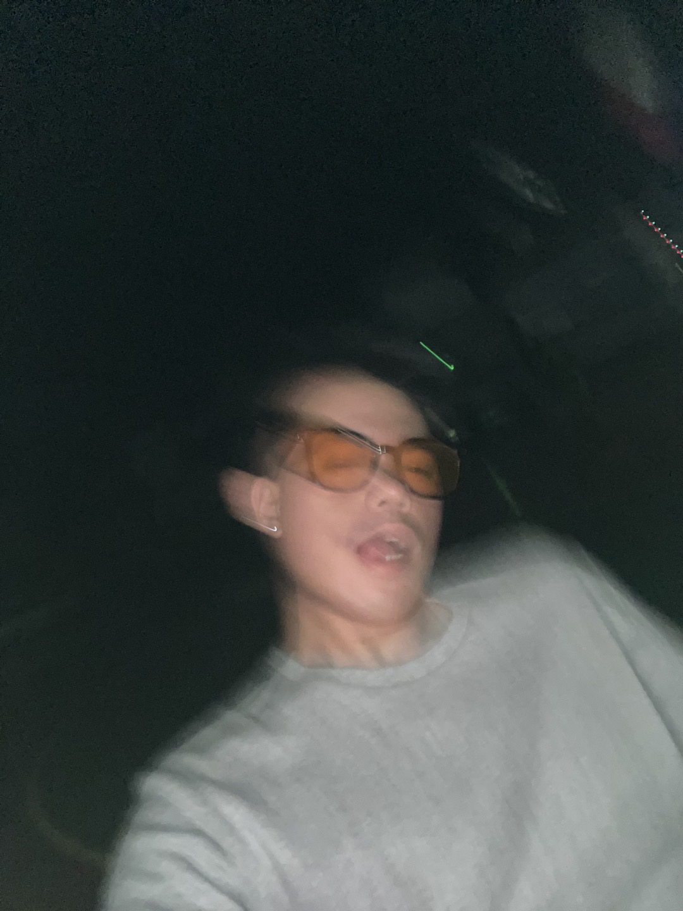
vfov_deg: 73.9
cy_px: 456
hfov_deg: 58.9
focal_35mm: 23
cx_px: 342
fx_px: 605
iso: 500
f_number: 2.2
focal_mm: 2.71
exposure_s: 1/16
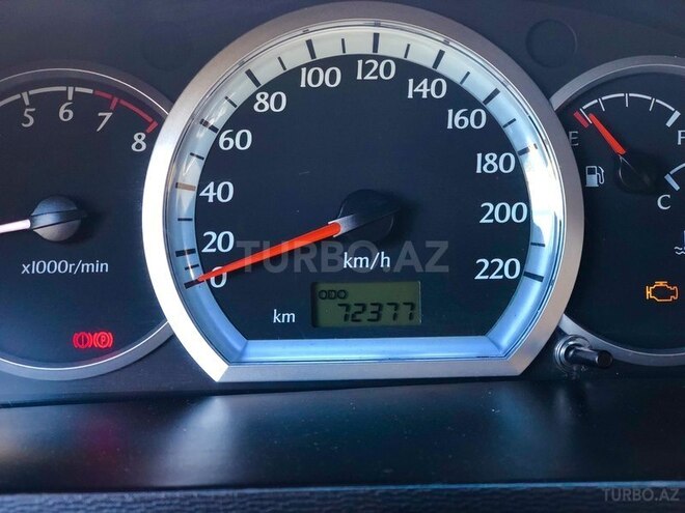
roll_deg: +0.0
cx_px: 342
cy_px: 256
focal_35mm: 52
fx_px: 1029
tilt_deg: -19.9
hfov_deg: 36.8
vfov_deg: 28.0
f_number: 2.4
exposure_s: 1/30
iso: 100
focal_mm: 6
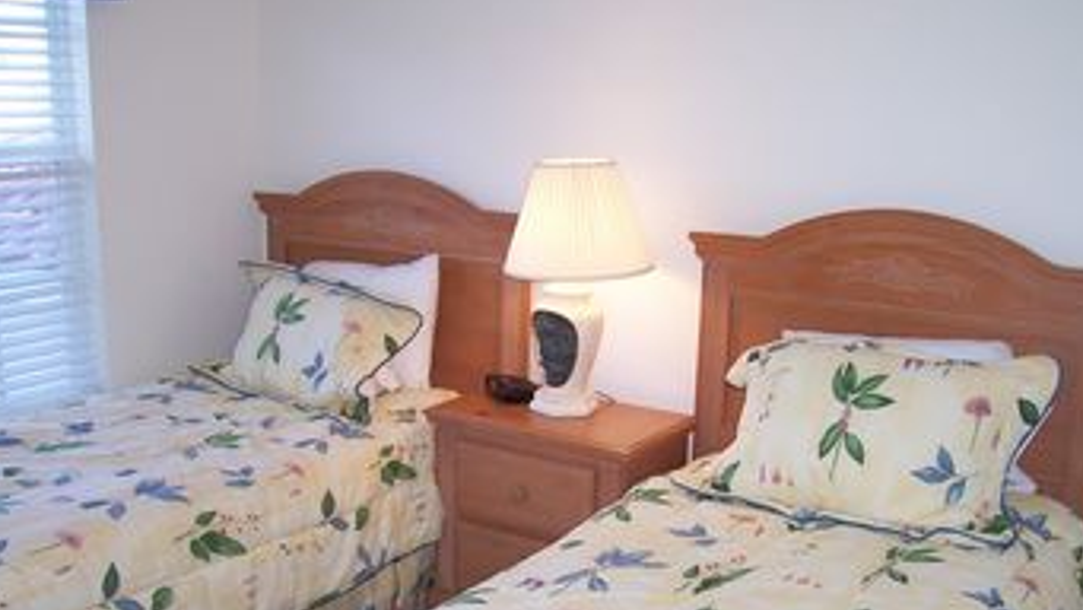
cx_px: 568
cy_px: 416
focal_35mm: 40
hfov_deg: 50.4
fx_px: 1149
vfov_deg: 29.5
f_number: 2.7
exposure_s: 1/60
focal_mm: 5.6
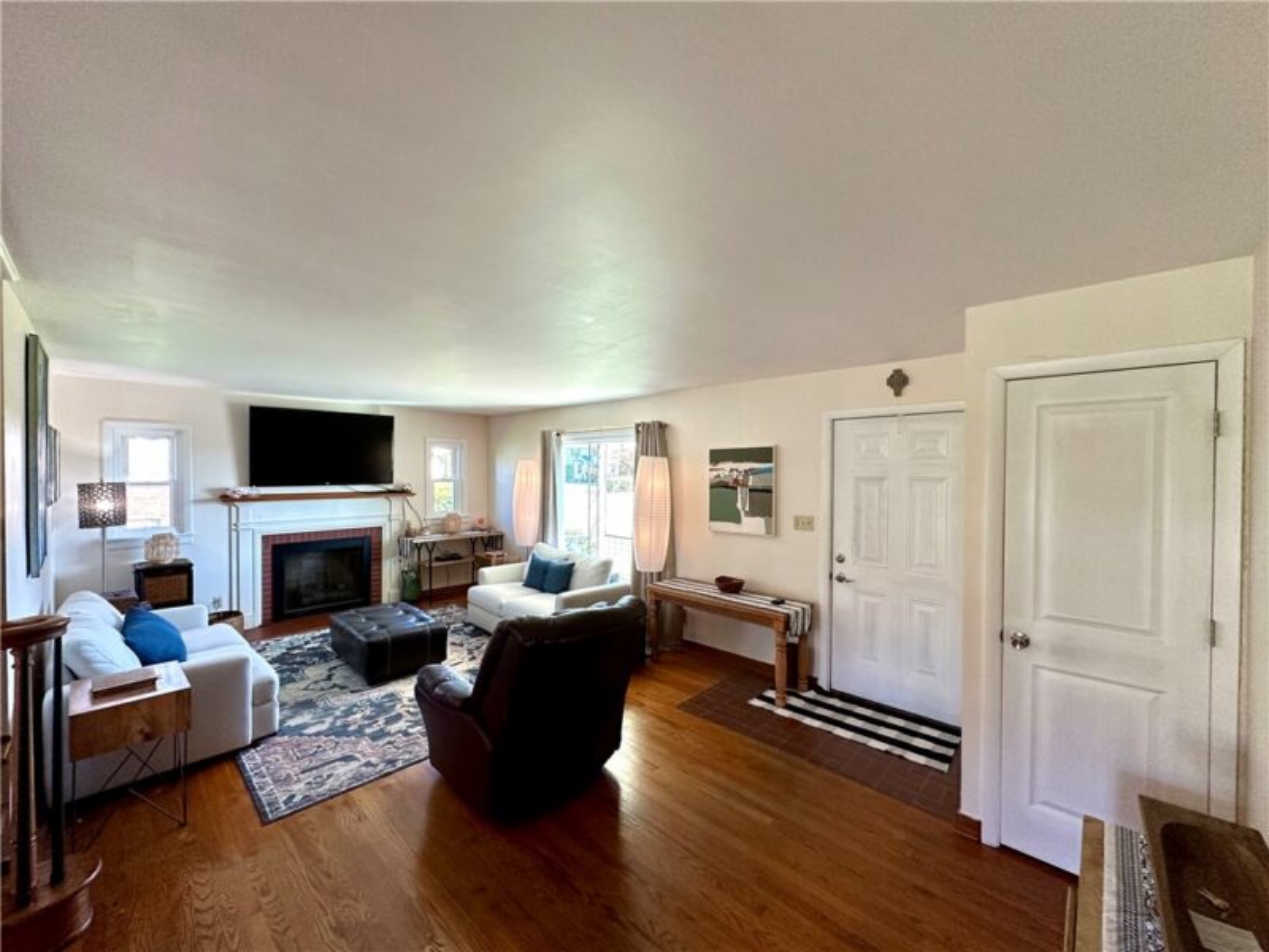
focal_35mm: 14
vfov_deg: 85.7
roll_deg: +0.1
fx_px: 513
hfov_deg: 102.1
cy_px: 476
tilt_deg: -0.3
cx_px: 634
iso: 250
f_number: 2.2
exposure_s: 1/120
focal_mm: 2.22
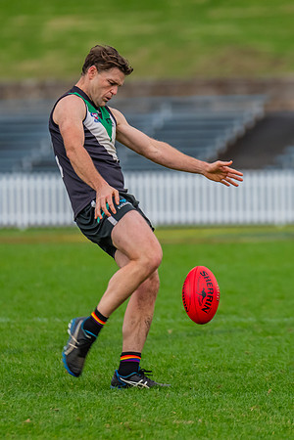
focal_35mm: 625
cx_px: 181
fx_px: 7656
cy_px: 178
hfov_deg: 2.2
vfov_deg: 3.3
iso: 800
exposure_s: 1/1000
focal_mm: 310
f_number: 4
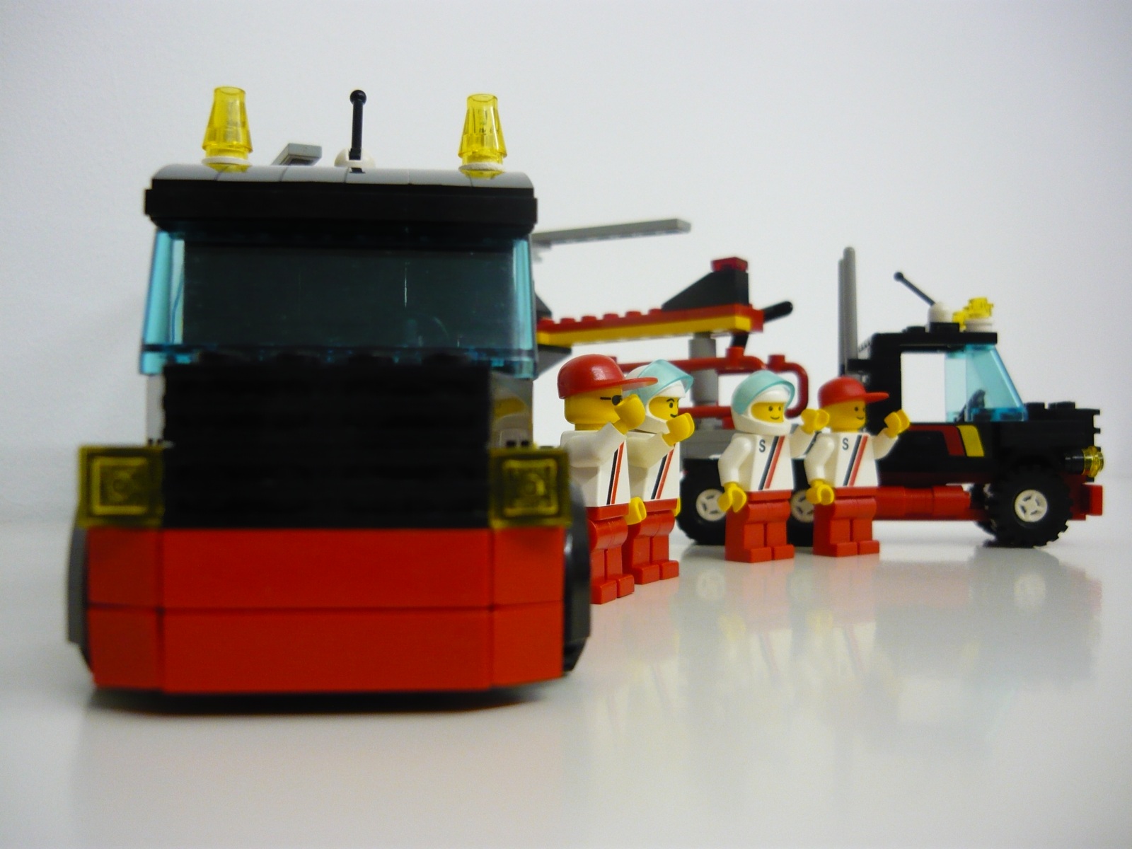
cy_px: 424
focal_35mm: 33
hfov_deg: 55.4
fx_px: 1079
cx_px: 566
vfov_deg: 42.9
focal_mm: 5.5
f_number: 2.8
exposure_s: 1/30
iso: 250
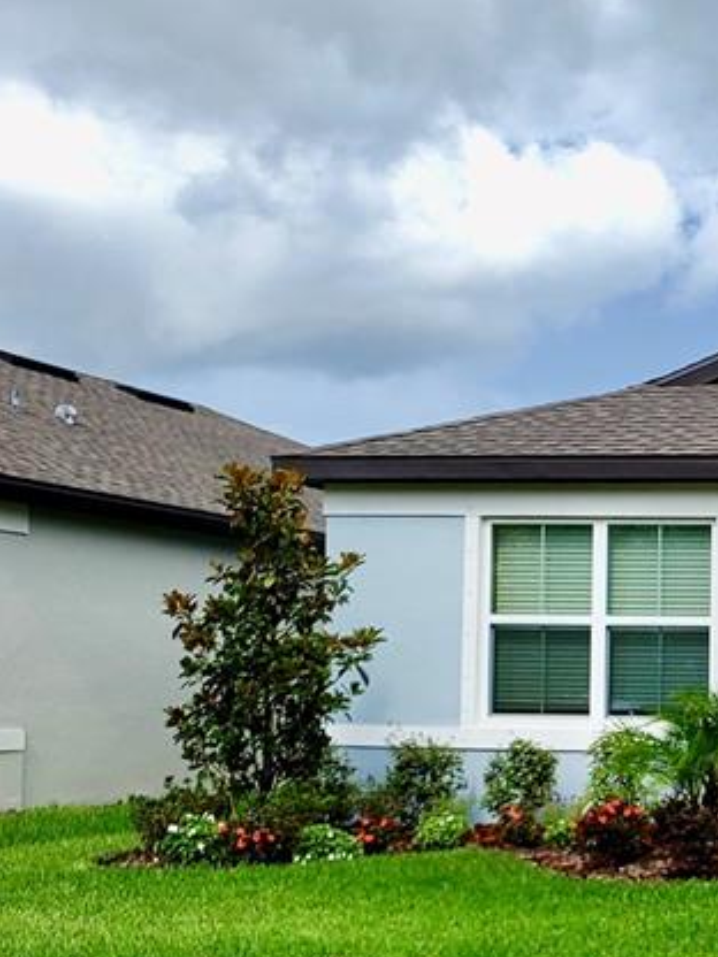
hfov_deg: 19.9
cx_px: 1065
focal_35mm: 64
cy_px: 658
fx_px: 1770
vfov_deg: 30.0
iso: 50
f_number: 2.4
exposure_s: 1/1667
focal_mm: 4.3
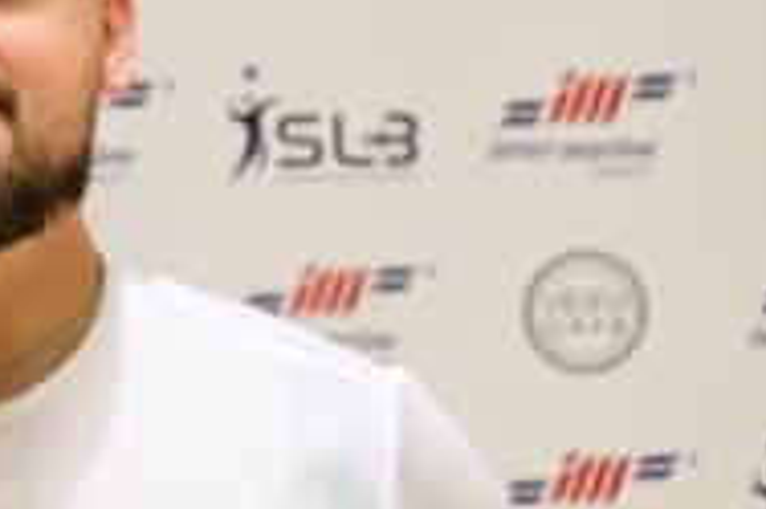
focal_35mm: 256
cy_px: 143
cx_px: -20
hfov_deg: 8.0
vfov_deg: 5.4
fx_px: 5442
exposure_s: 1/1250
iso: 3200
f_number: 2.8
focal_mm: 120
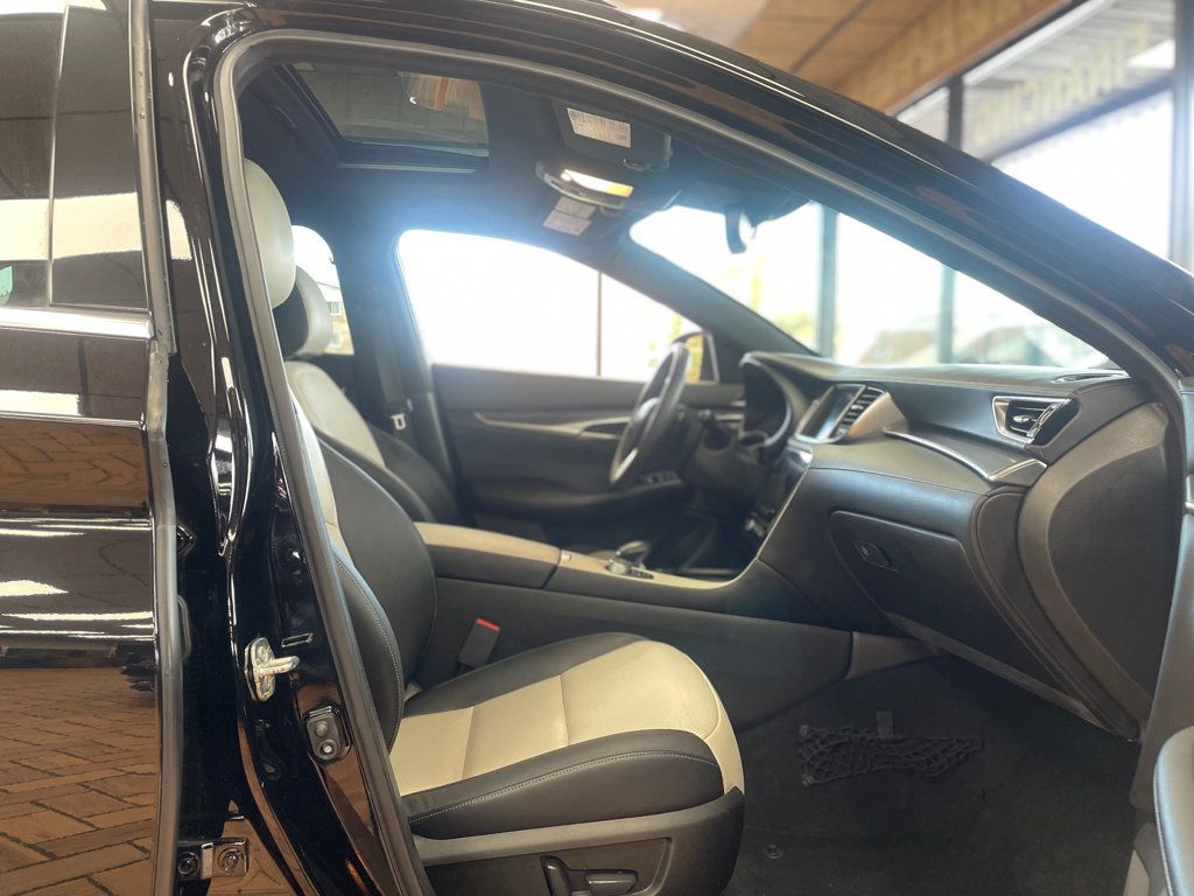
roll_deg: -0.3
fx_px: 897
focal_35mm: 26
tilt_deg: -3.7
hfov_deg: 67.3
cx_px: 597
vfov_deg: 53.1
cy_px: 448
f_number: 1.6
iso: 250
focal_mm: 4.2
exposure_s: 1/60
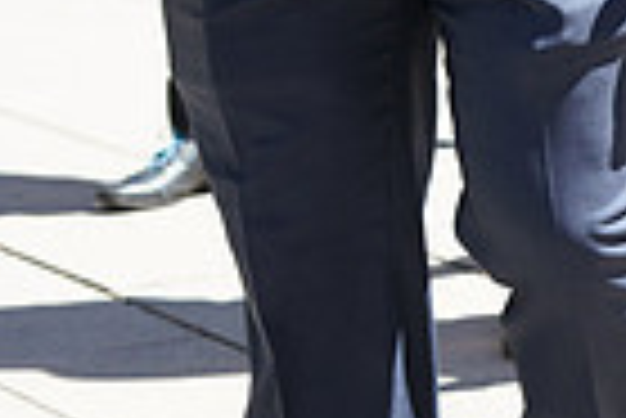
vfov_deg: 6.5
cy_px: -371
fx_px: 3621
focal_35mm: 208
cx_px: 968
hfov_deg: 9.6
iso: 200
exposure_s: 1/500
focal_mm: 50
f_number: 4
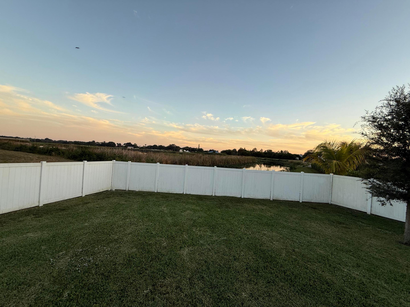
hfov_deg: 102.1
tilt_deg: +0.7
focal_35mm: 14
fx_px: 166
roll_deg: -3.2
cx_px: 205
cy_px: 154
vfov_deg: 85.7
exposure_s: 1/233
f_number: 2.2
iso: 50
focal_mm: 2.22
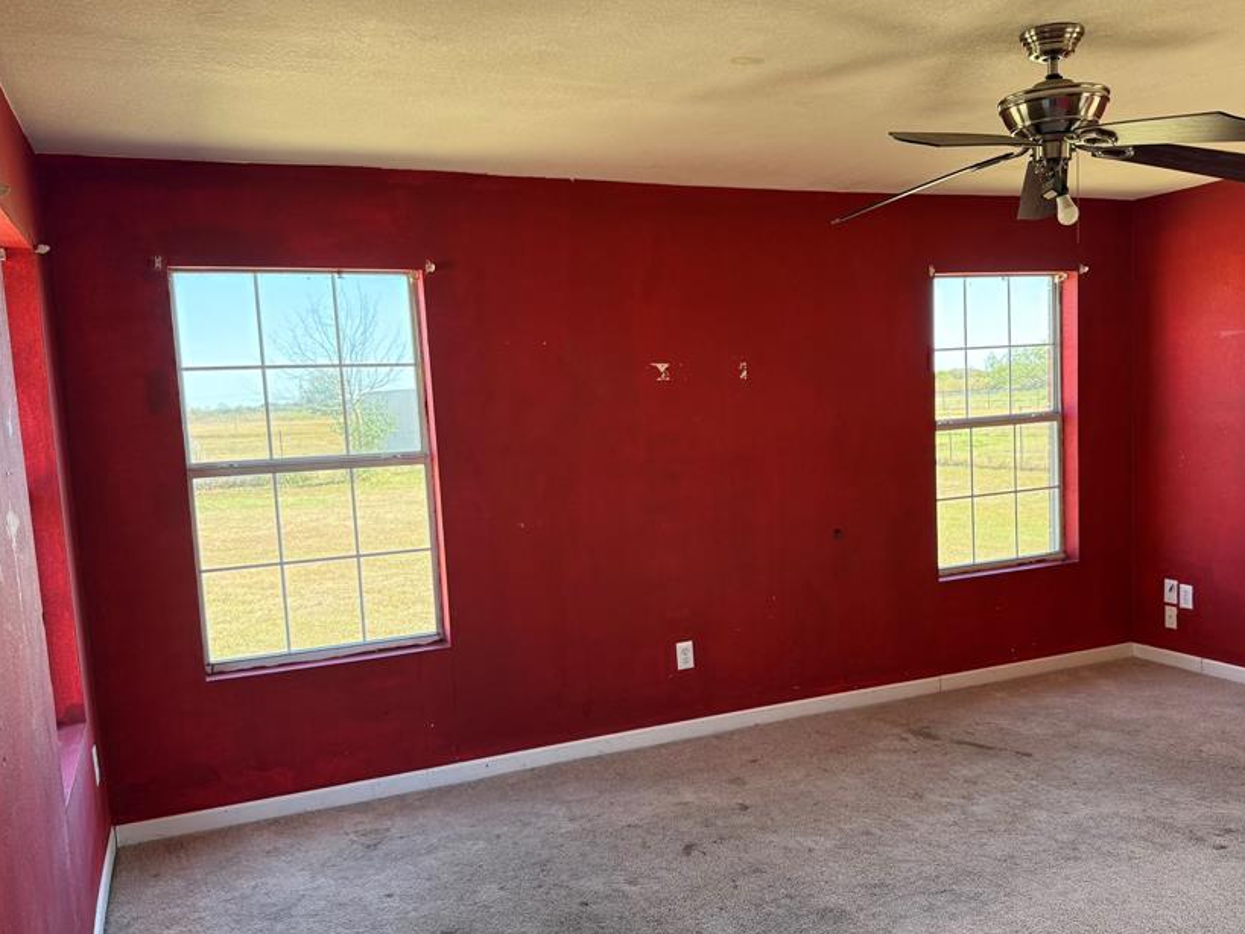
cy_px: 523
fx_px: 1079
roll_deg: +1.9
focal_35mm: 30
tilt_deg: -5.0
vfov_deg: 46.7
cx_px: 680
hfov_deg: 59.9
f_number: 1.78
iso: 160
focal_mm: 6.76
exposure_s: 1/236
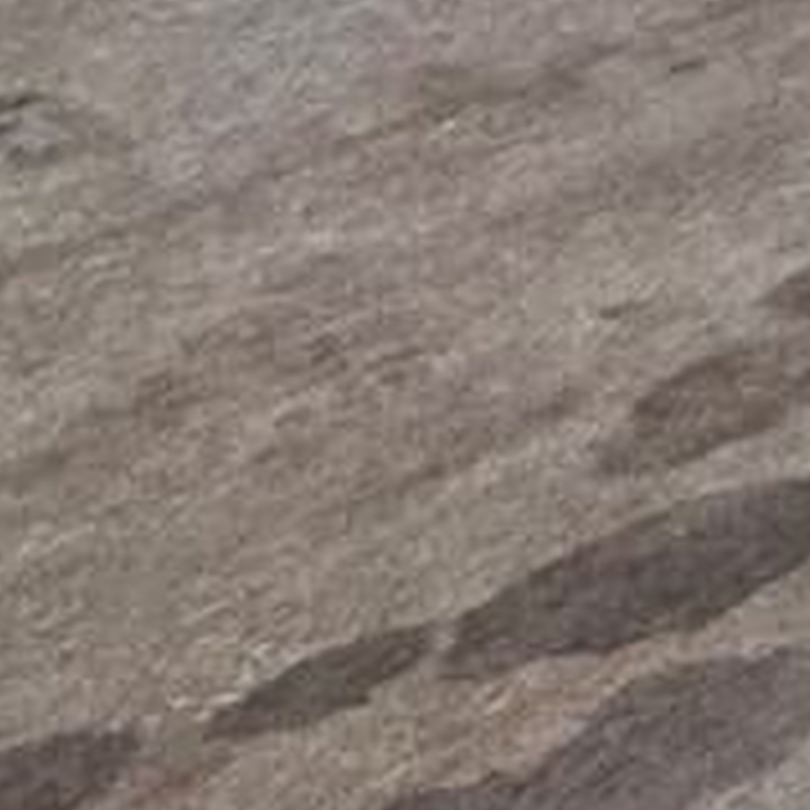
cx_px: 3730
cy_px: -2092
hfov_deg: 7.0
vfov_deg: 8.8
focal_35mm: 132
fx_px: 3495
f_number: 2.2
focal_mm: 2.22
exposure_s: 1/5650
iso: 40
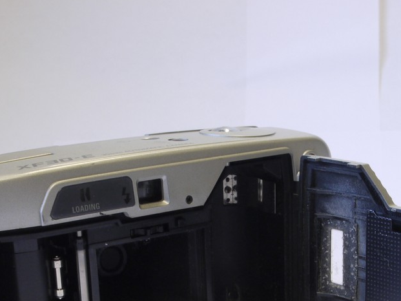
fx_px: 985
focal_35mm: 85
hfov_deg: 22.9
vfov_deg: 17.1
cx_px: 272
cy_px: 287
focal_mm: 22
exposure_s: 1/10
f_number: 11
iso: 400
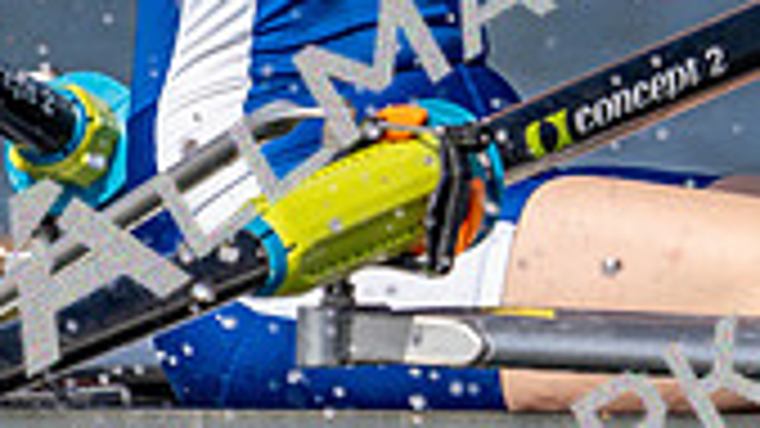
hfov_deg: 1.3
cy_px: -322
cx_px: 922
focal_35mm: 1624
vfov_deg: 0.7
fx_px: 32722
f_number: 6.3
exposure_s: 1/1600
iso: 160
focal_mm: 452
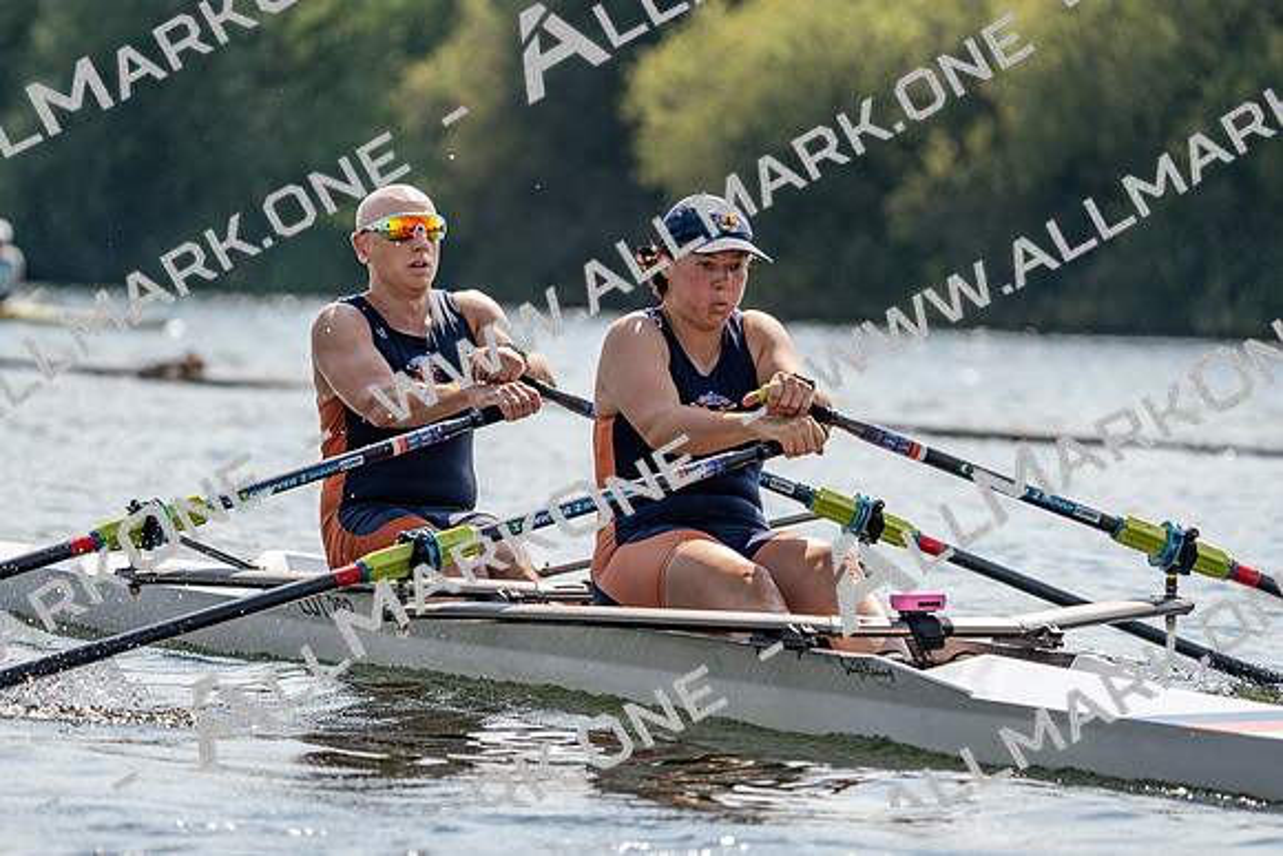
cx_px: 642
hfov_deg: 7.5
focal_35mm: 273
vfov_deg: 5.0
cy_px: 428
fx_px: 9731
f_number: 5.6
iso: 200
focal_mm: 273
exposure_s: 1/1600
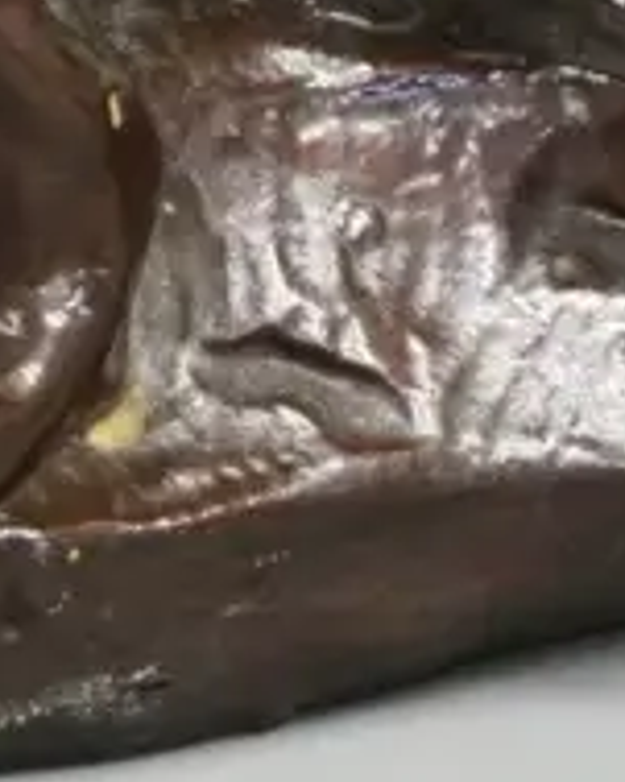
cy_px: -443
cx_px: -203
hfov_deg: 6.6
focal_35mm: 233
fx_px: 5392
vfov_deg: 8.1
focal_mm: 22
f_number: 4.5
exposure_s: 1/100
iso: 3200
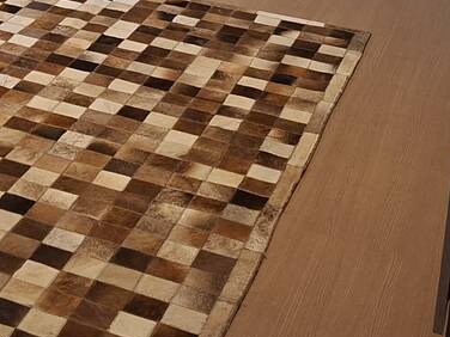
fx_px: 1144
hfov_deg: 20.9
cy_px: -186
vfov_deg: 15.3
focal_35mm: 88
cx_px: -77
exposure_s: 1/60
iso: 250
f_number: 1.8
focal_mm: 5.54
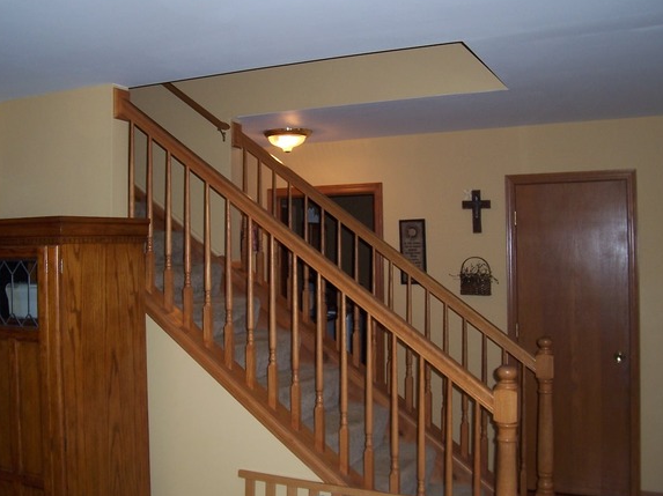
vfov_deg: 37.7
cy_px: 230
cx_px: 323
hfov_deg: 49.0
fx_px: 727
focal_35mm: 38
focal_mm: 5.6
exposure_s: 1/60
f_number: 2.7
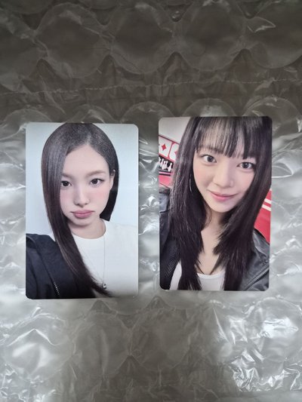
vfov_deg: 73.9
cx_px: 151
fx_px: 267
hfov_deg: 58.9
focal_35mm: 23
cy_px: 201
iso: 1600
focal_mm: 5.4
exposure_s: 1/120
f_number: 1.8
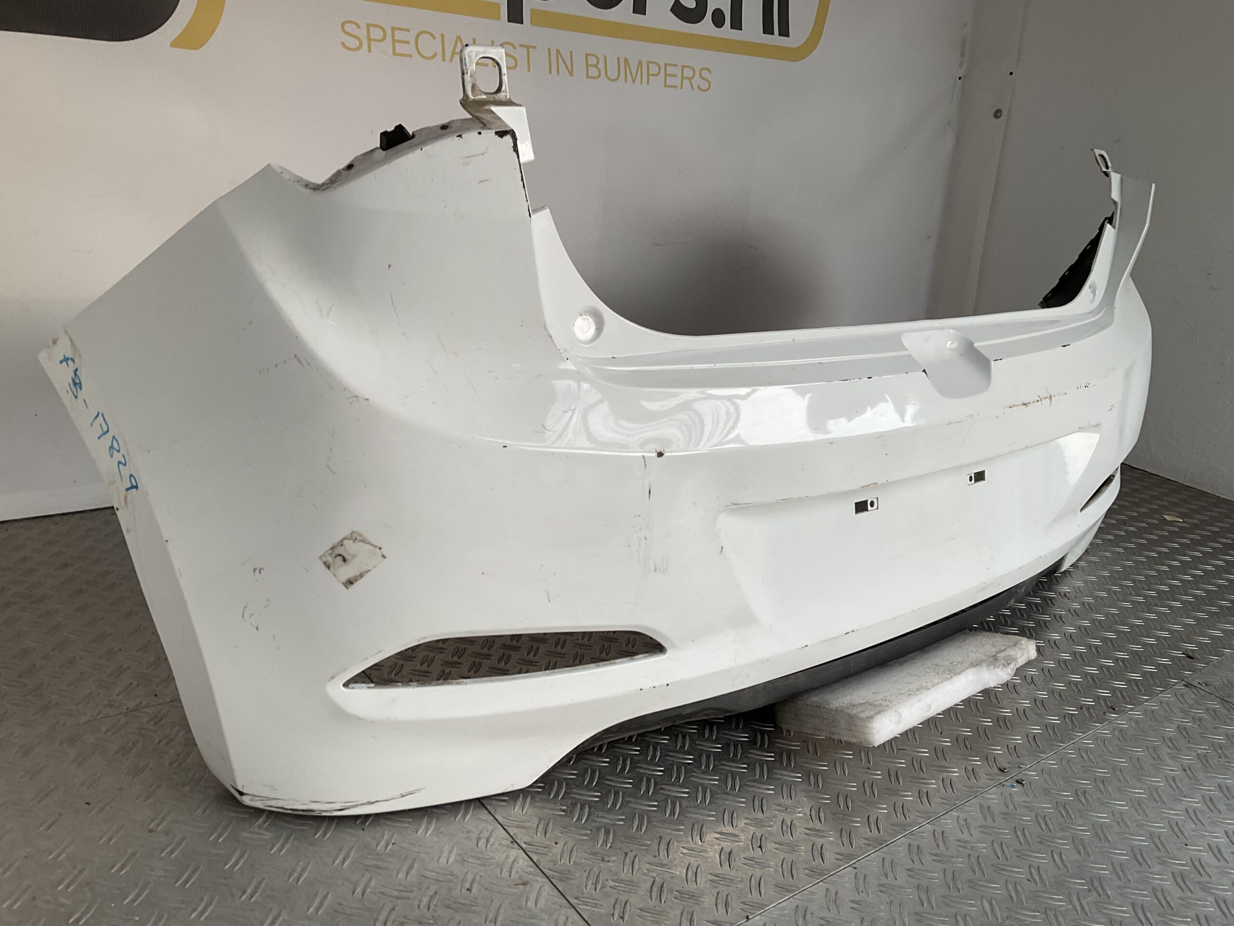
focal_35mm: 29
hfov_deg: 61.7
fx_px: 1034
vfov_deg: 48.2
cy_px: 463
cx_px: 617
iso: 32
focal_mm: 3
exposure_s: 1/120
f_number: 1.8
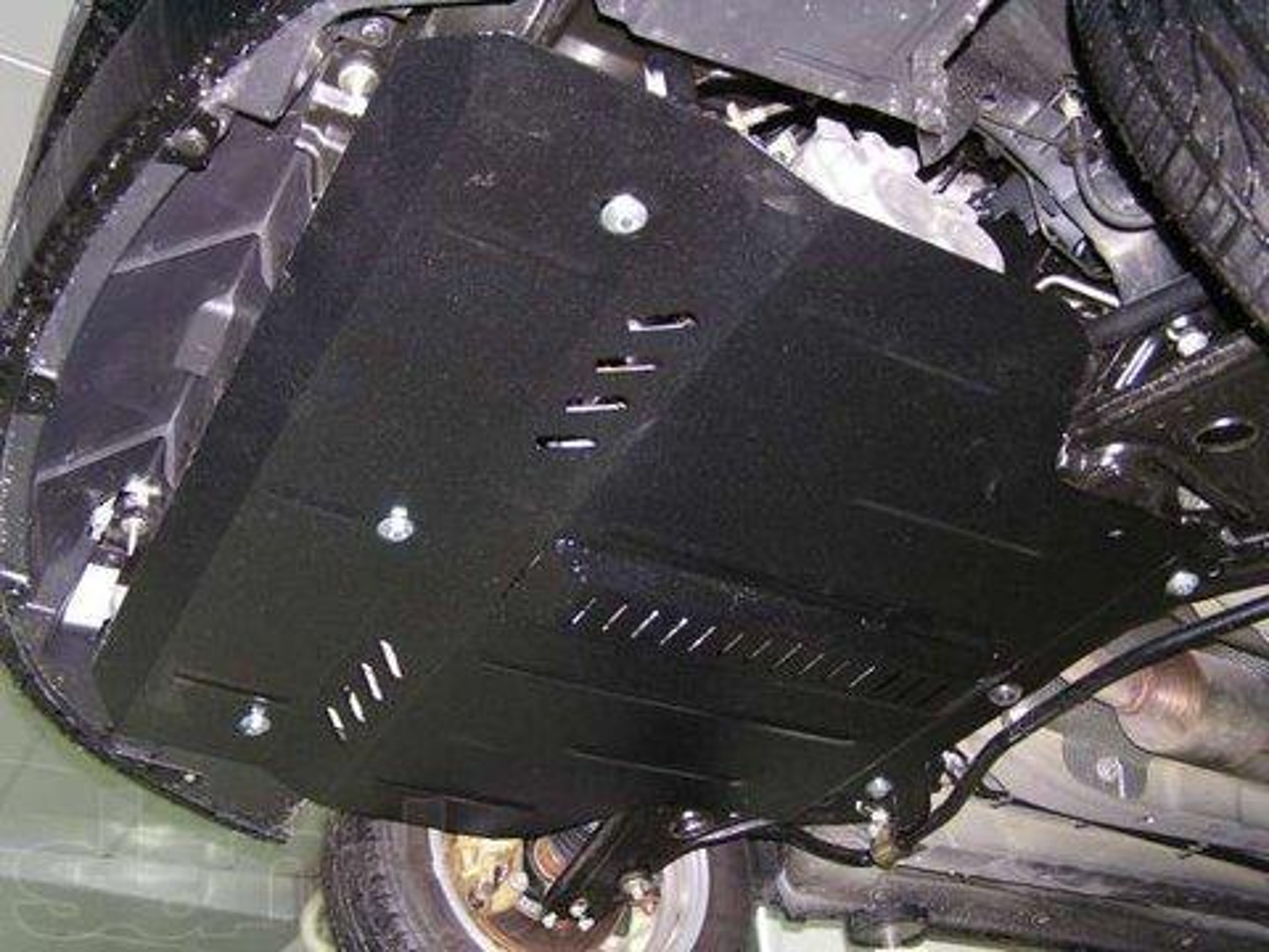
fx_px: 1283
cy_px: 476
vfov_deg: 40.7
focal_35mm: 35
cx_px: 634
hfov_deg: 52.6
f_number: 2.8
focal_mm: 7.4
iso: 100
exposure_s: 1/30
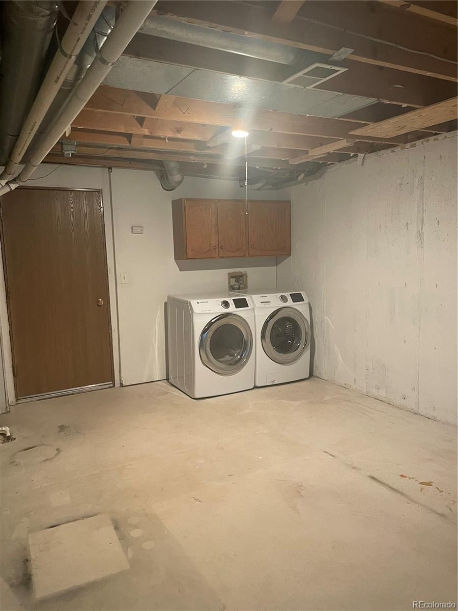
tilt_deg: -7.7
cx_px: 229
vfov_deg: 67.3
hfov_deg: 53.1
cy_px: 306
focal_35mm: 26
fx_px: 459
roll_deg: +3.1
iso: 400
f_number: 1.6
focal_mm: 4.2
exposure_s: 1/60
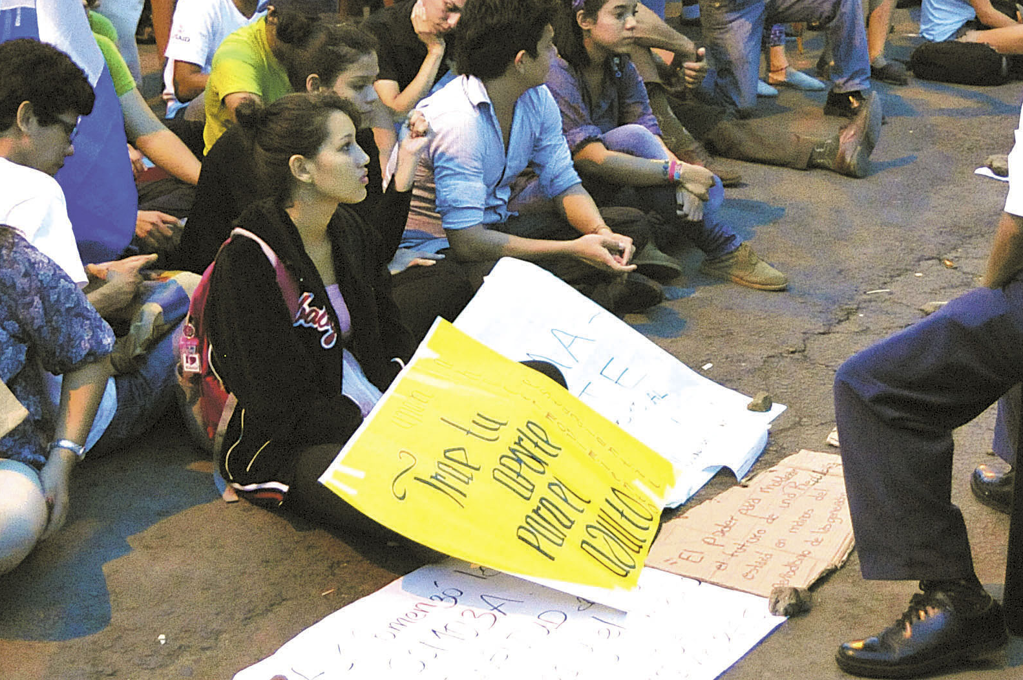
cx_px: 619
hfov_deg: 30.9
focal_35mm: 65
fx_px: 1845
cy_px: 225
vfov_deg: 20.8
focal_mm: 16
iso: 2000
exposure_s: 1/30
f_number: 2.8
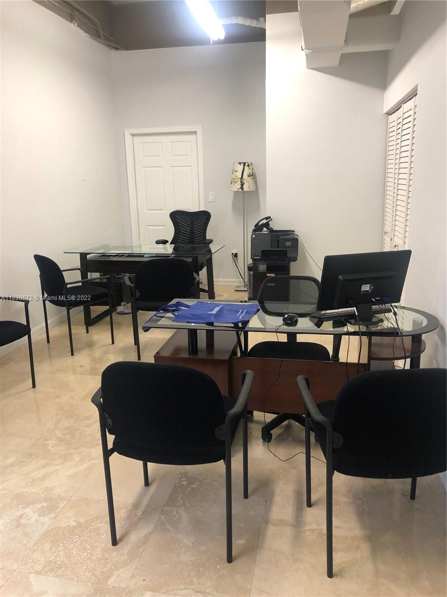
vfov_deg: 63.4
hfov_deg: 49.7
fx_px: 482
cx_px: 224
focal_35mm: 28
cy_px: 298
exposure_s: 1/17
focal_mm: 3.99
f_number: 1.8
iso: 40
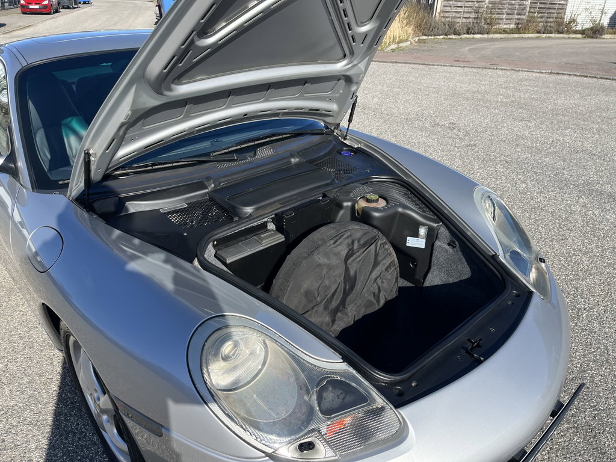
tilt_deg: -27.2
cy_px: 231
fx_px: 463
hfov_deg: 67.3
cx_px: 308
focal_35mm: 26
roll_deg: -1.8
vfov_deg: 53.1
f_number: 1.6
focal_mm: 5.1
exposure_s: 1/2137
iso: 50
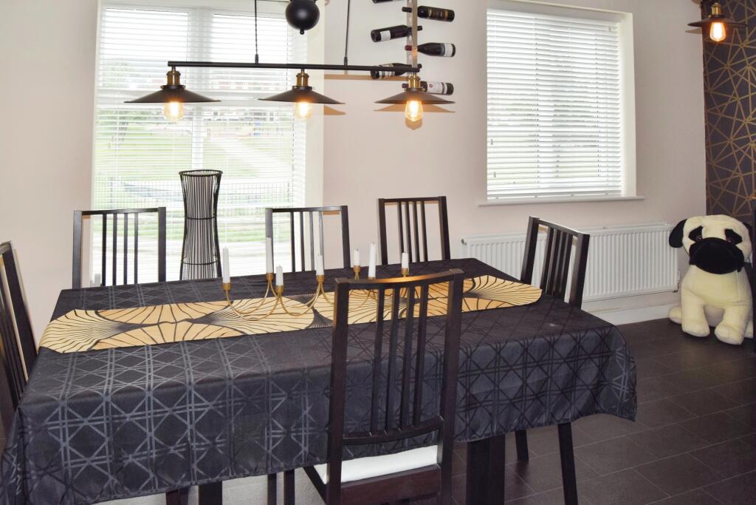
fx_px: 567
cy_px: 252
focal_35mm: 27
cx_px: 378
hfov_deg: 67.4
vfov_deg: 47.9
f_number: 5.6
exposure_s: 1/125
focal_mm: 18
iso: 560
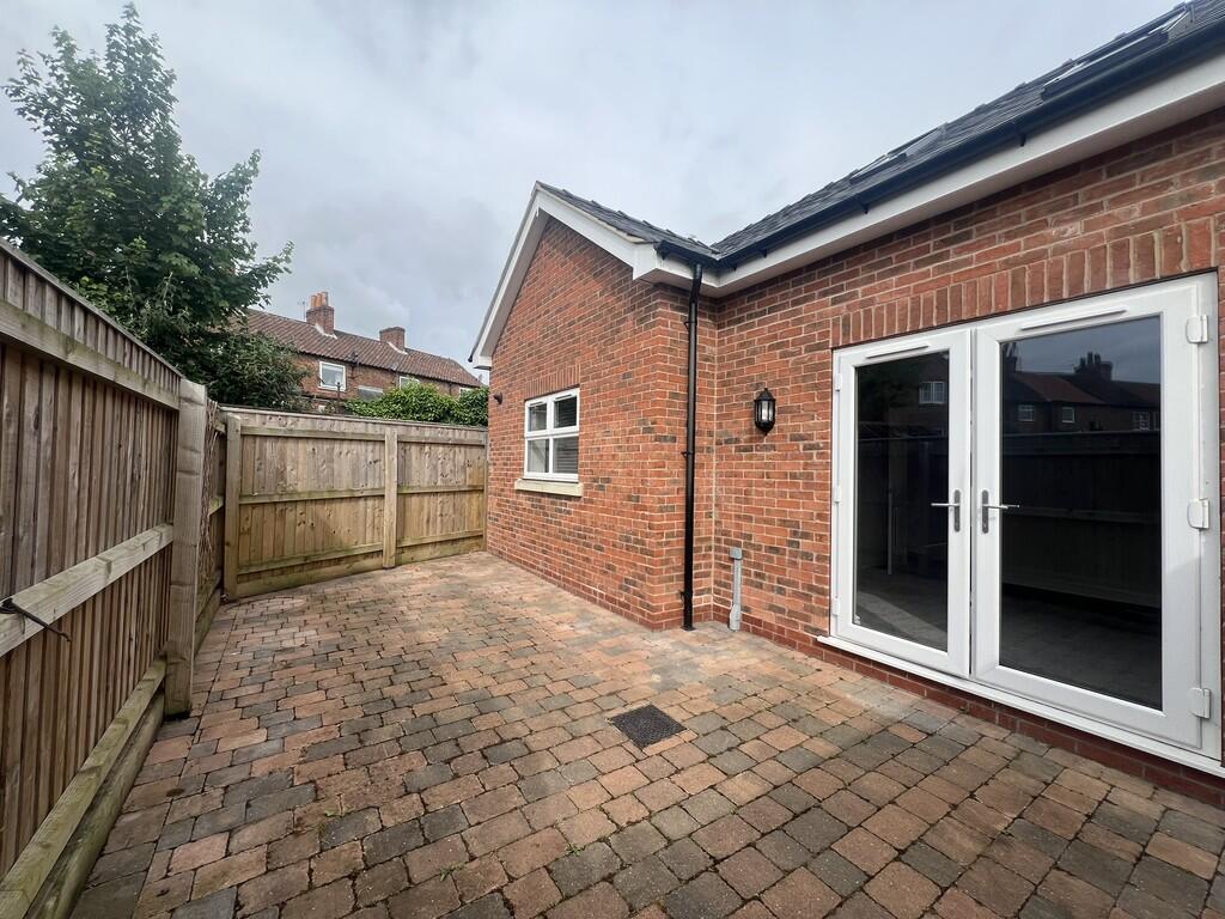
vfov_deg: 89.9
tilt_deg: +1.0
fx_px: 460
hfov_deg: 106.2
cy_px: 460
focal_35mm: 13
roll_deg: -1.4
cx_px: 612
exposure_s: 1/752
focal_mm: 1.57
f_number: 1.8
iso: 32
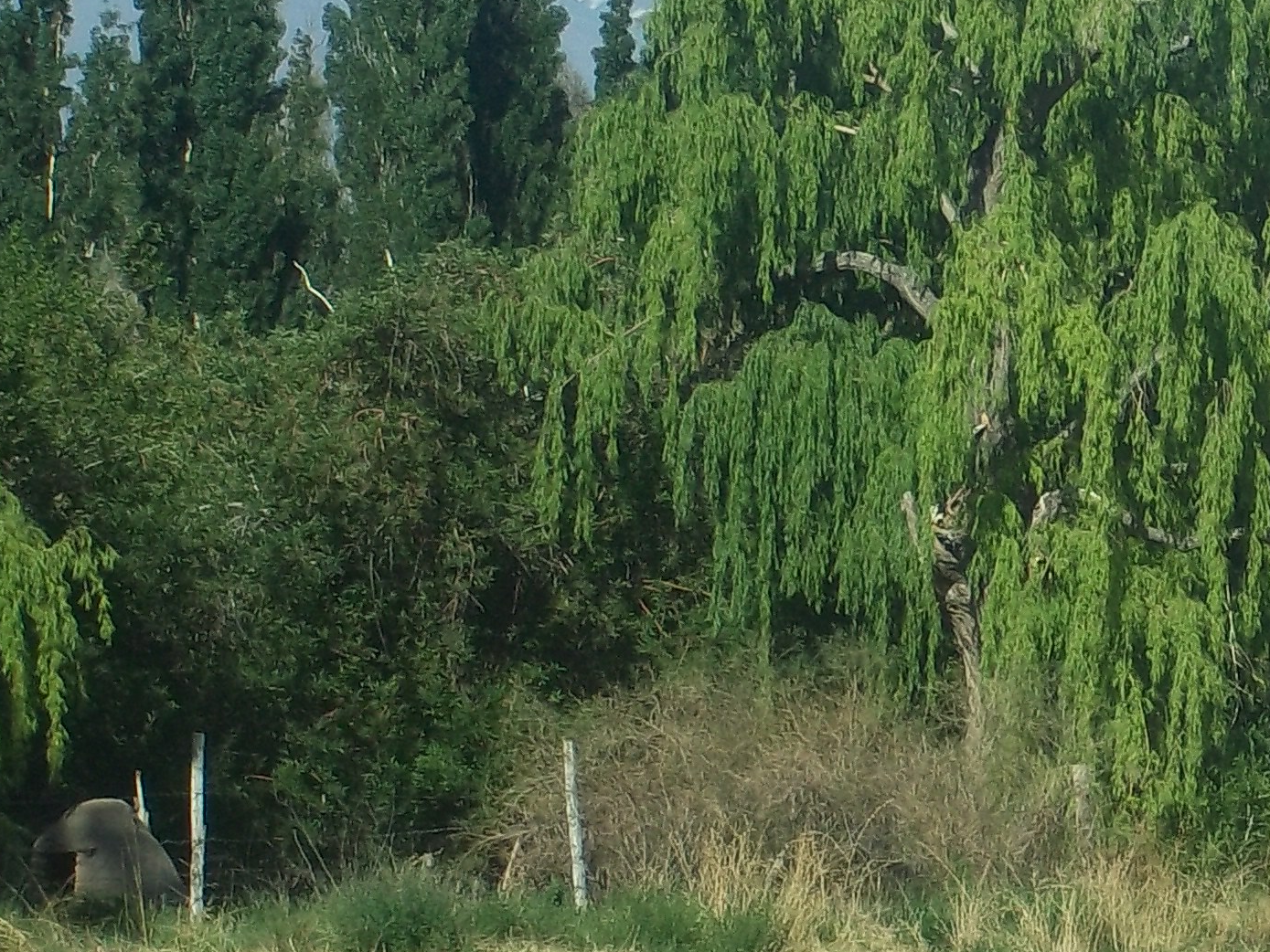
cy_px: 428
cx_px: 1553
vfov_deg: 4.8
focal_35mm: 311
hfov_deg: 6.3
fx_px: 11411
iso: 80
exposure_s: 1/500
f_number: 5.6
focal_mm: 19.5
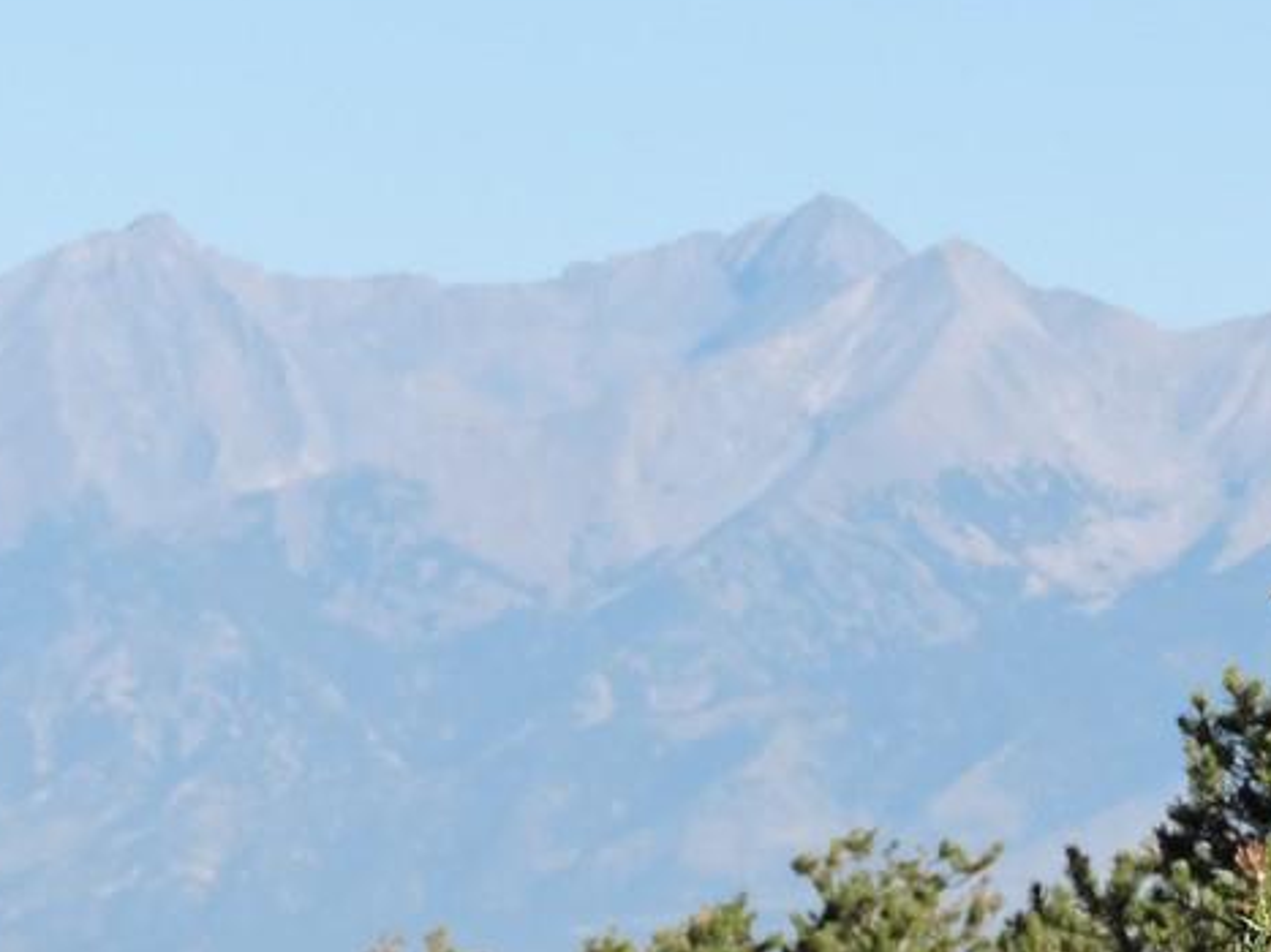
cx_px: 264
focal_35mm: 463
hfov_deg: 4.3
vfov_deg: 3.2
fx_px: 16996
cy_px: 326
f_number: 4.3
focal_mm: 24.1
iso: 100
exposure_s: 1/500
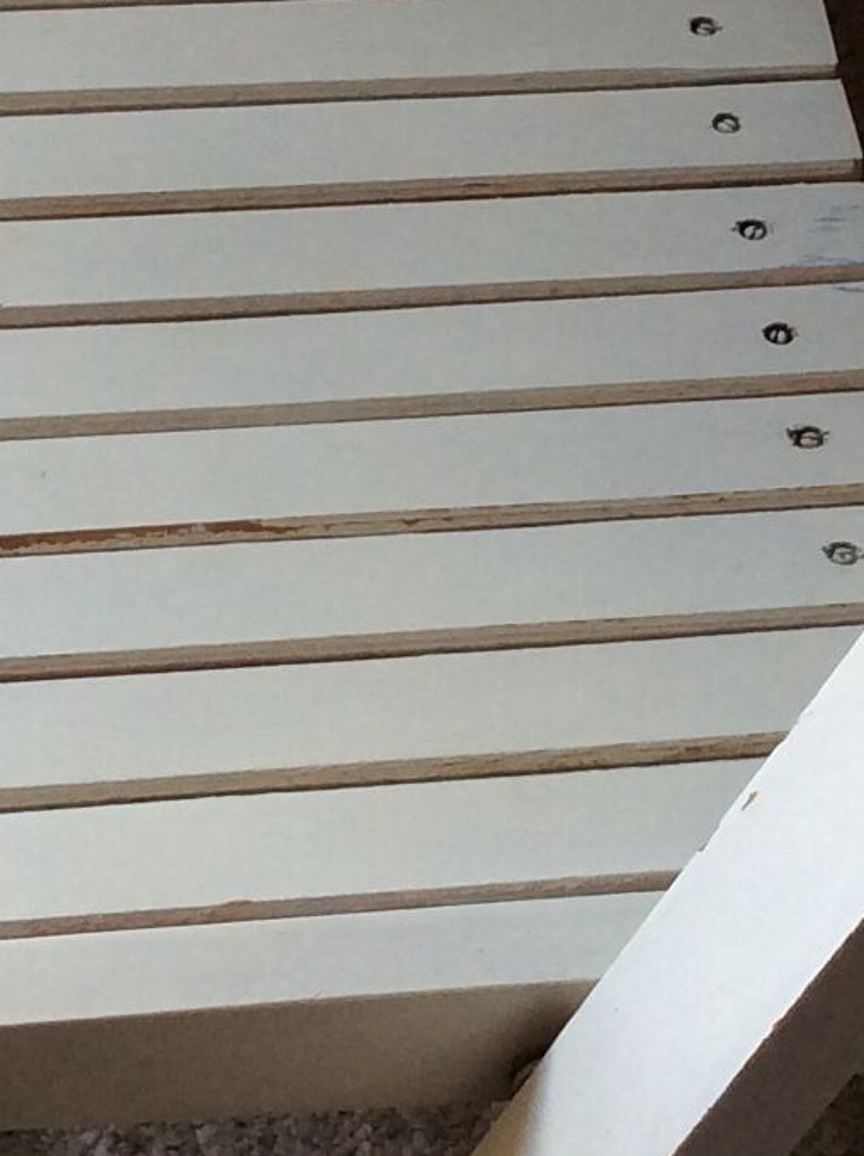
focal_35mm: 122
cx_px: 544
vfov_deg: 16.1
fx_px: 4070
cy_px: 308
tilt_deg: -45.8
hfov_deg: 12.1
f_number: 2.4
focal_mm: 3.3
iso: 40
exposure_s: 1/50
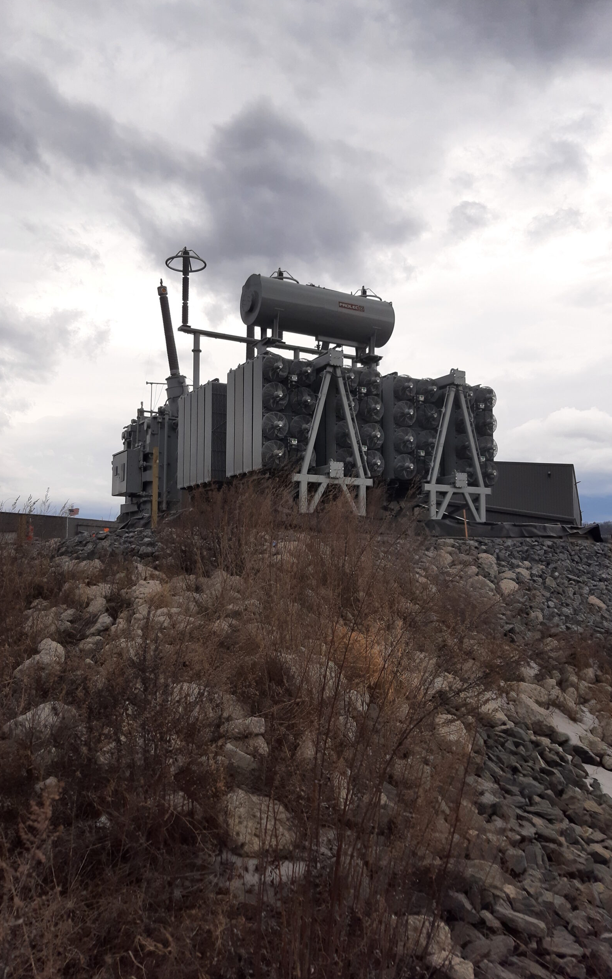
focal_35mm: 28
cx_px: 278
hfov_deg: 44.5
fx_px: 747
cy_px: 492
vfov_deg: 66.5
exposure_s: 1/759
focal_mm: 3.93
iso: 40
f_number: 1.7
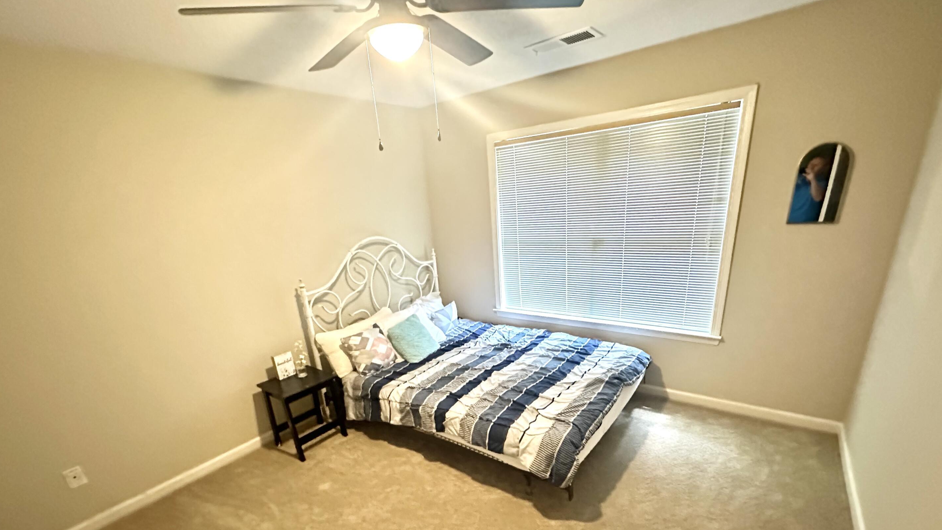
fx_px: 400
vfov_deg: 65.6
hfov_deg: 99.4
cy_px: 347
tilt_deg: -20.3
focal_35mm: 16
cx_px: 475
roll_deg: +2.2
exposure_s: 1/40
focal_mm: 2.22
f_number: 2.2
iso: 1250
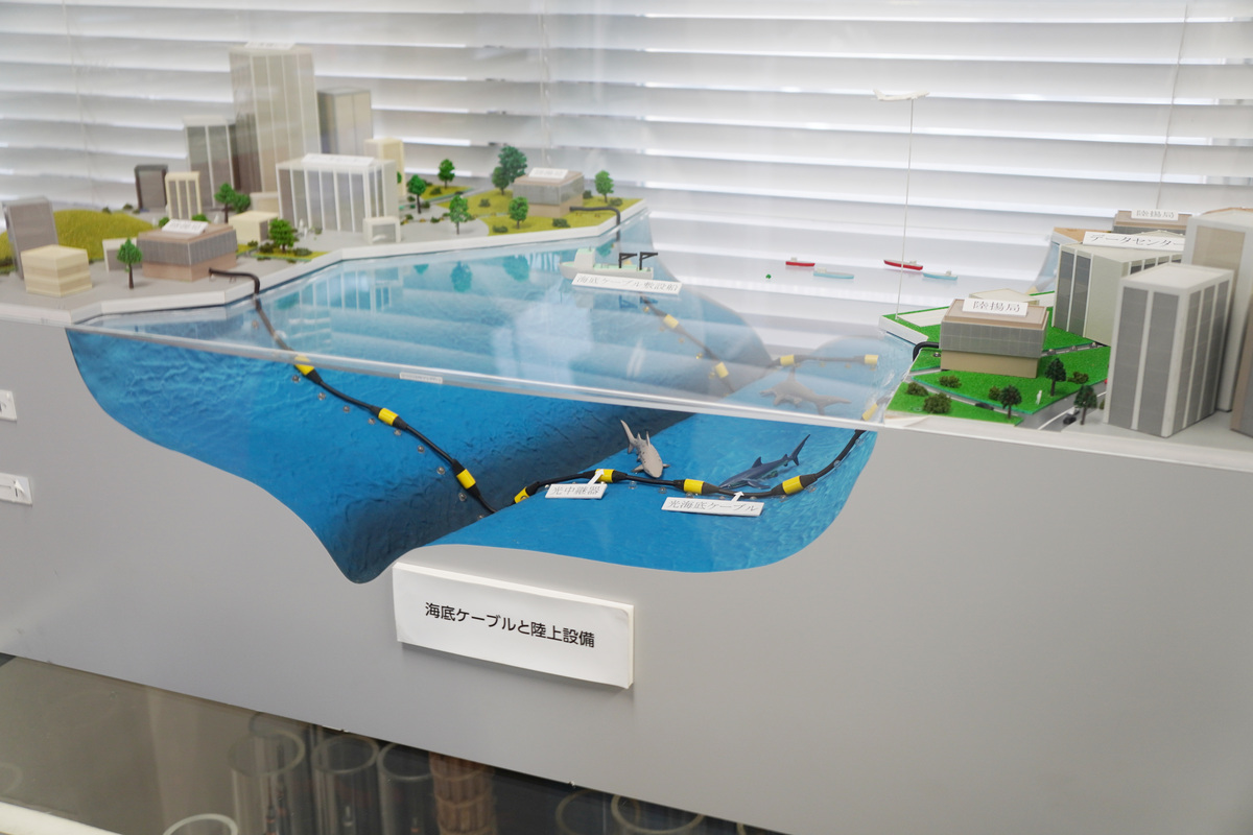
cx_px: 626
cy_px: 418
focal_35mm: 38
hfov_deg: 51.3
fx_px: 1305
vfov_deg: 35.5
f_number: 4
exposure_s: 1/40
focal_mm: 25
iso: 200
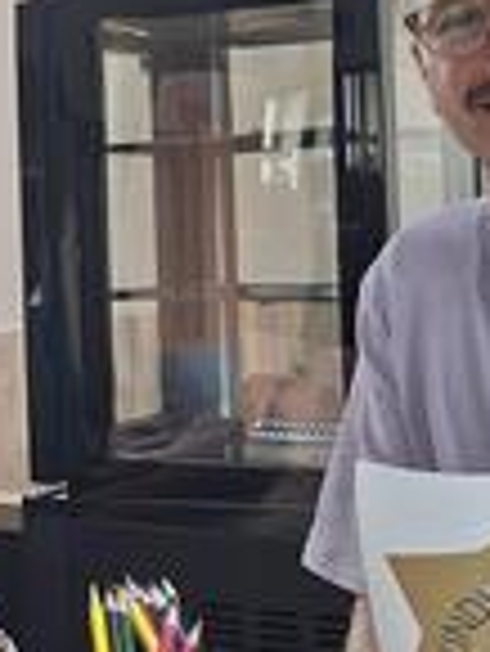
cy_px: 166
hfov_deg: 15.0
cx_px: -236
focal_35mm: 92
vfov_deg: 21.1
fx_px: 1734
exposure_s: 1/100
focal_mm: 5.54
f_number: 1.8
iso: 200
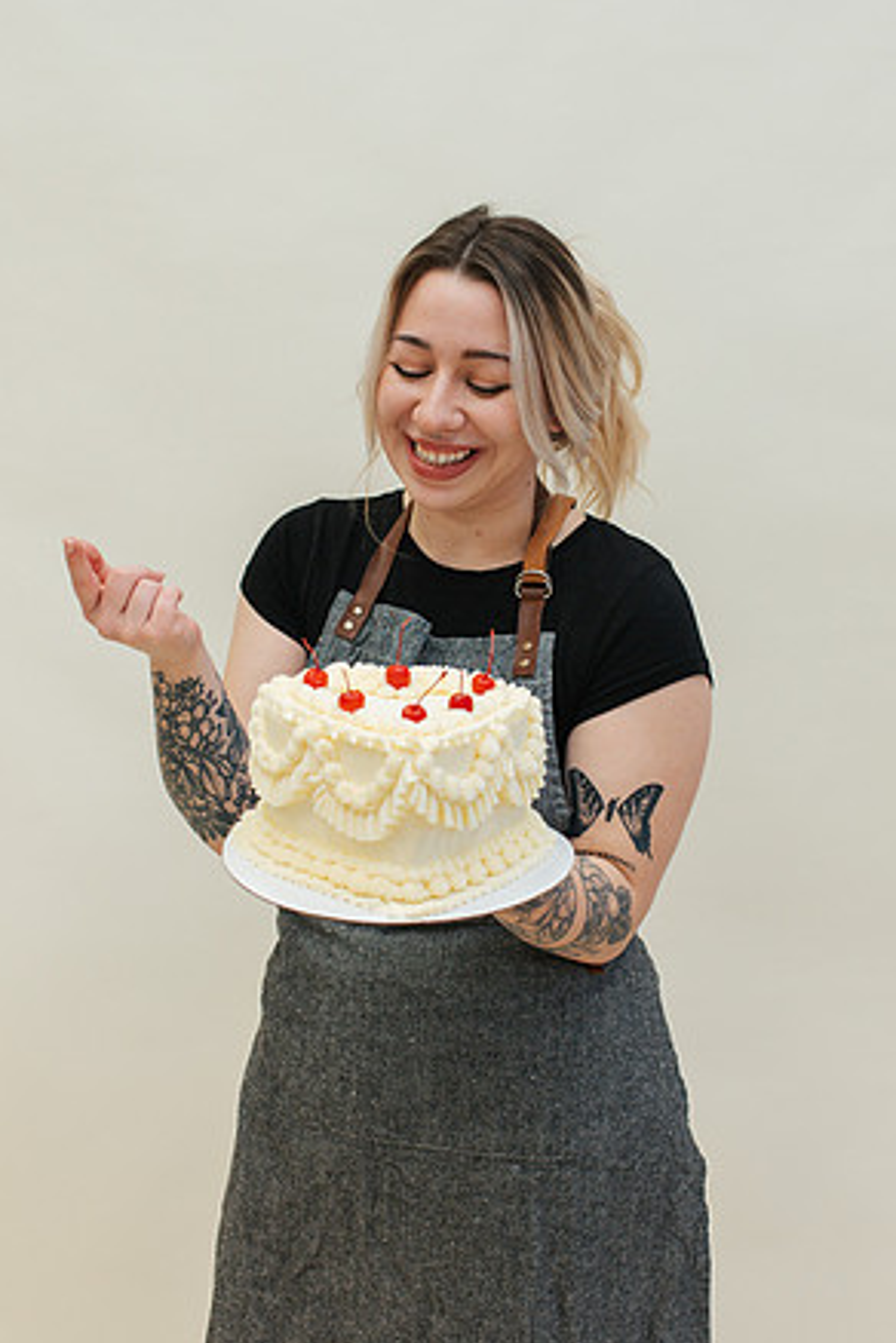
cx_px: 428
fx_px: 2016
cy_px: 662
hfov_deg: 25.1
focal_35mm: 54
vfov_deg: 36.9
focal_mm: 35
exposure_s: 1/160
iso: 560
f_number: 3.2
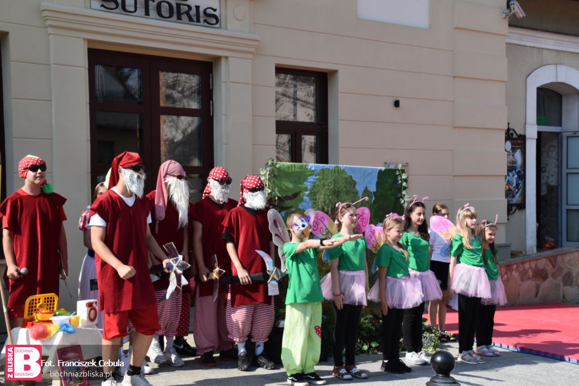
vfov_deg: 25.8
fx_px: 844
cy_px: 193
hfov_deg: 37.8
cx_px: 290
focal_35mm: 52
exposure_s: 1/320
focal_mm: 35
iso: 200
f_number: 9
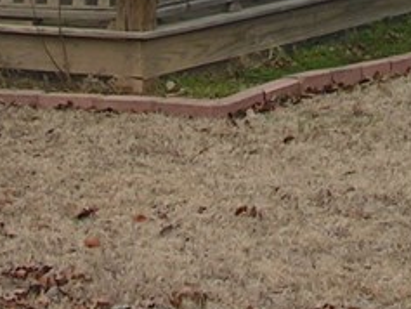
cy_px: -278
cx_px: 265
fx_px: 1948
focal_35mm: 164
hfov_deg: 12.0
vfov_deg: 8.6
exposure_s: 1/200
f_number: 5.6
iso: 50
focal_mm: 5.8
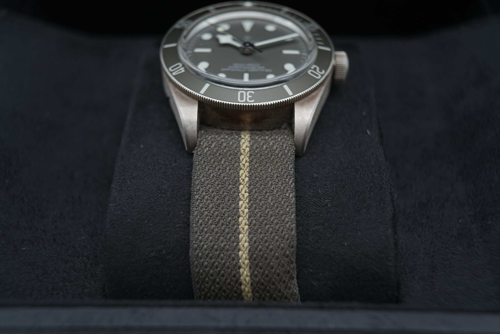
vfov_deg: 37.9
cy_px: 167
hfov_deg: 54.4
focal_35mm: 35
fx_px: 486
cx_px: 250
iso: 400
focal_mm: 35
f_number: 5
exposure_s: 1/250
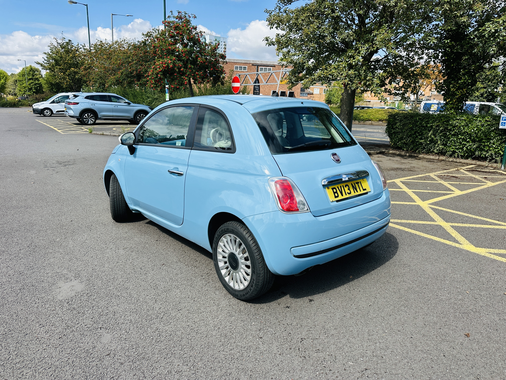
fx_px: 351
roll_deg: -2.4
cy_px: 190
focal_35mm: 24
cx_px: 253
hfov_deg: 71.6
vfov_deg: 56.8
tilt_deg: -12.2
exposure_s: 1/3155
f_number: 1.78
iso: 80
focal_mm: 6.86
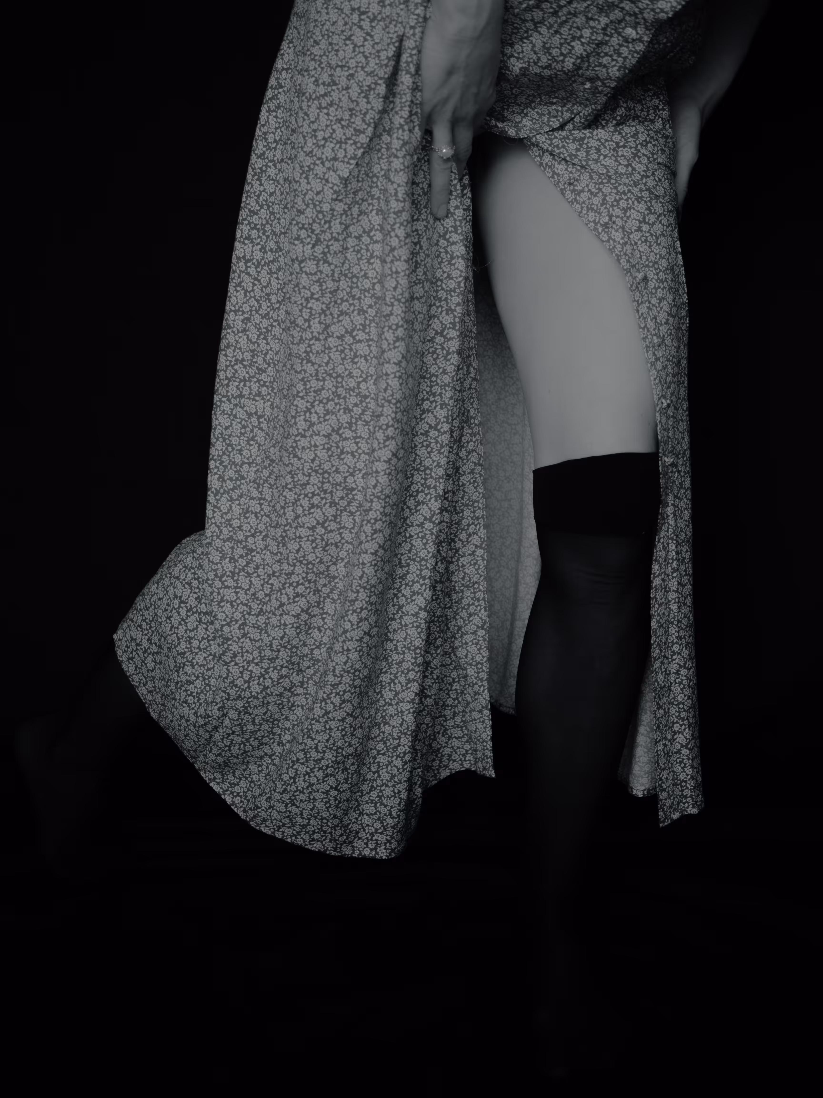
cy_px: 549
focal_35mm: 50
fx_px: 1585
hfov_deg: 29.1
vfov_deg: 38.2
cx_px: 412
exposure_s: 1/400
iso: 100
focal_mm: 25
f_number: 1.8
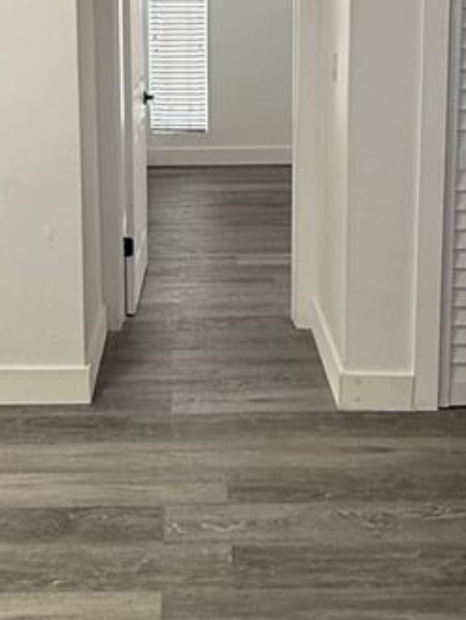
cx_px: 198
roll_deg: +0.4
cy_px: 98
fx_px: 915
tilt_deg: -7.3
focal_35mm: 51
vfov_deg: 35.9
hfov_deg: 28.5
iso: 125
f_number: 2.2
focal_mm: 2.22
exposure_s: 1/120
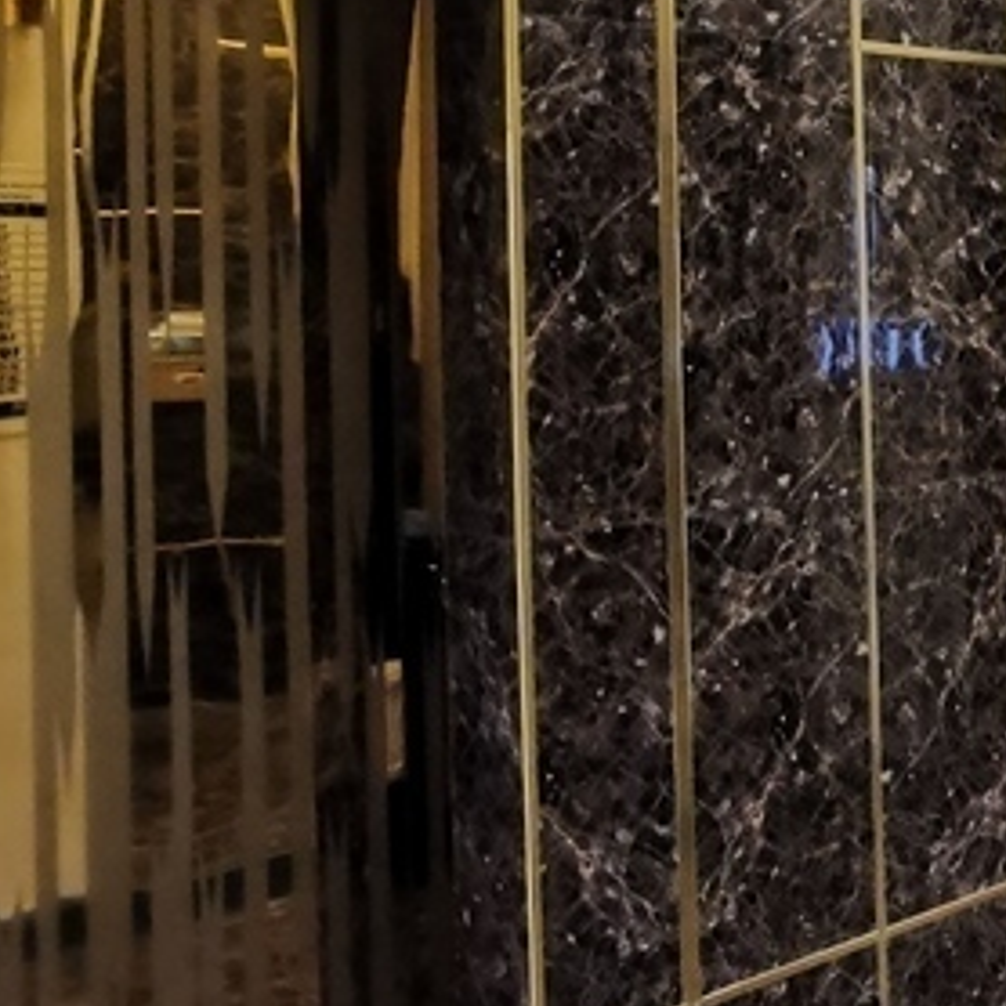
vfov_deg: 31.1
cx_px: 1111
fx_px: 1775
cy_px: 253
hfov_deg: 28.7
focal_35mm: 54
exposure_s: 1/33.3
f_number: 2.2
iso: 320
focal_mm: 2.23
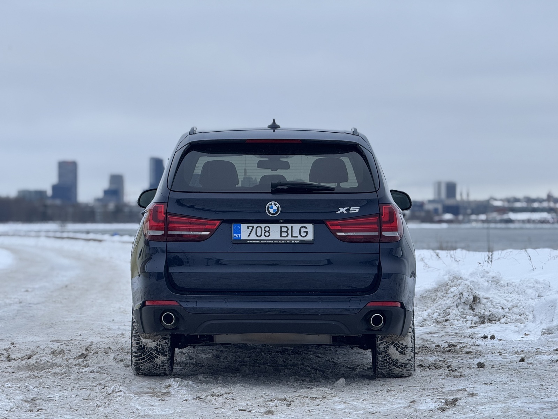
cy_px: 210
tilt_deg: +0.0
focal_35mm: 120
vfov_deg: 12.3
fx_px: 1934
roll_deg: -0.1
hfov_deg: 16.4
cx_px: 279
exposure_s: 1/255
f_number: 2.8
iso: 50
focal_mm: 15.66
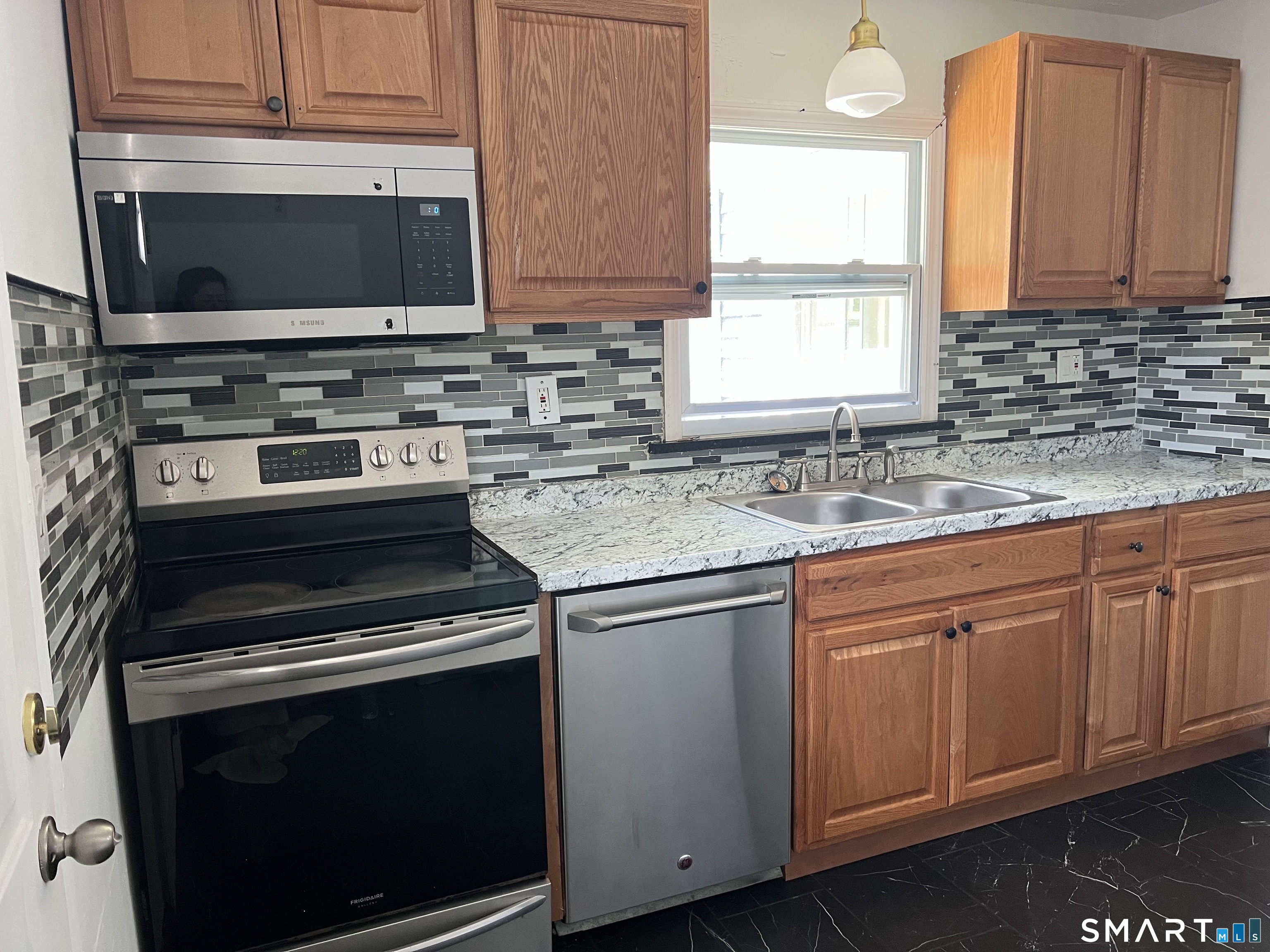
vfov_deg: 53.1
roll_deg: +1.5
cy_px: 476
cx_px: 635
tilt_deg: -9.2
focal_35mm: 26
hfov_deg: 67.3
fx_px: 954
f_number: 1.5
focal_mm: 5.7
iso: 160
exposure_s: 1/60
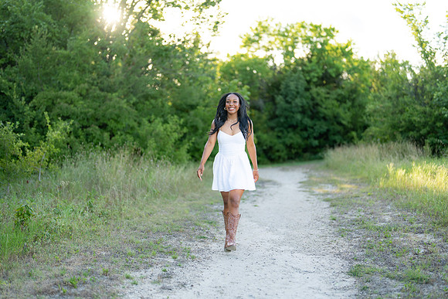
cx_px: 224
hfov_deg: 39.6
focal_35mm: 50
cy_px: 150
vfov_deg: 27.0
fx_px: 622
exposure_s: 1/1000
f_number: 1.2
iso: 100
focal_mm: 50
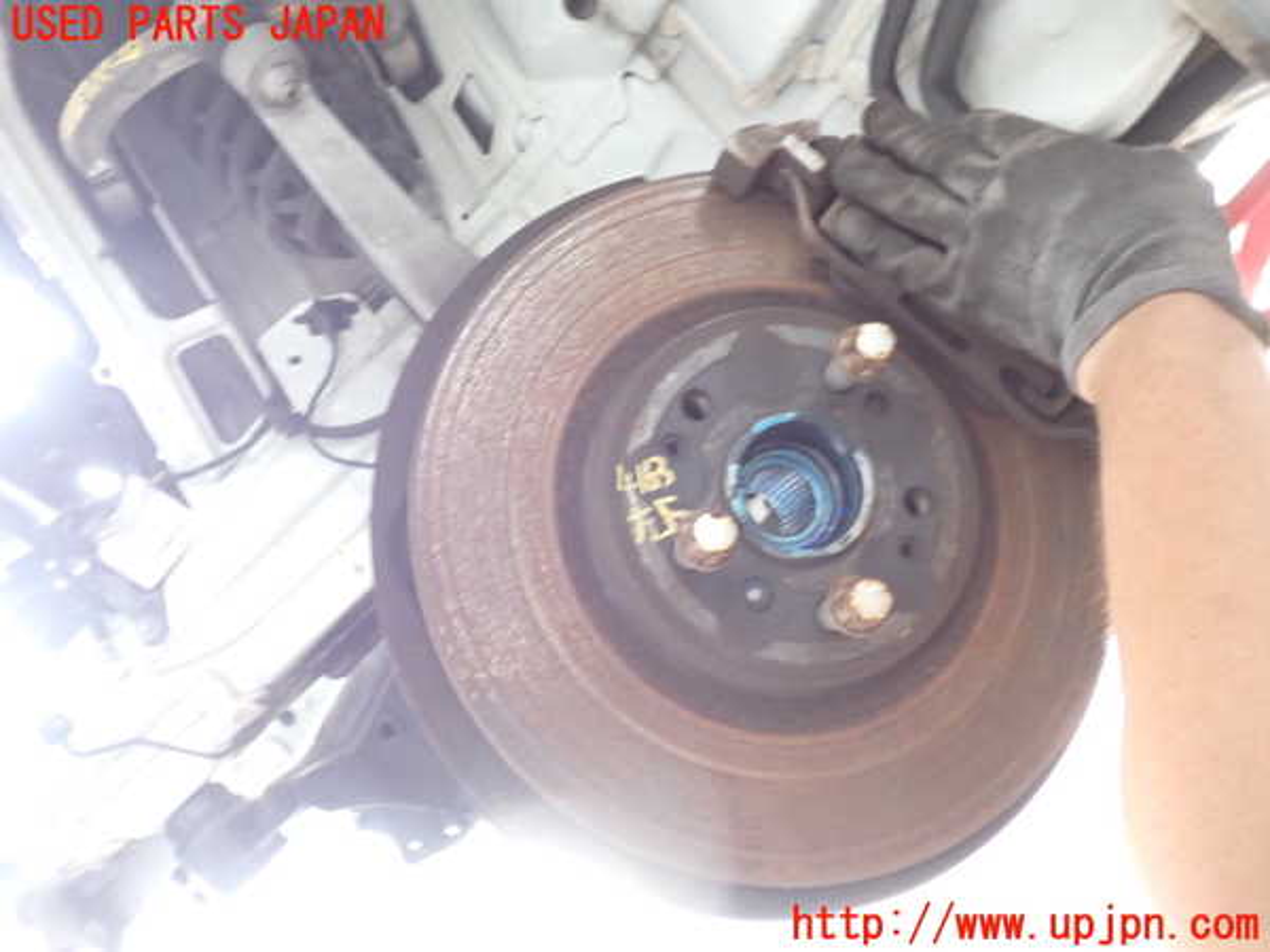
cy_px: 476
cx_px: 635
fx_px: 1101
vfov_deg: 46.8
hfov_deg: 60.0
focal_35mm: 30
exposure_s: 1/30
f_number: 2.3
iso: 400
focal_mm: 5.4
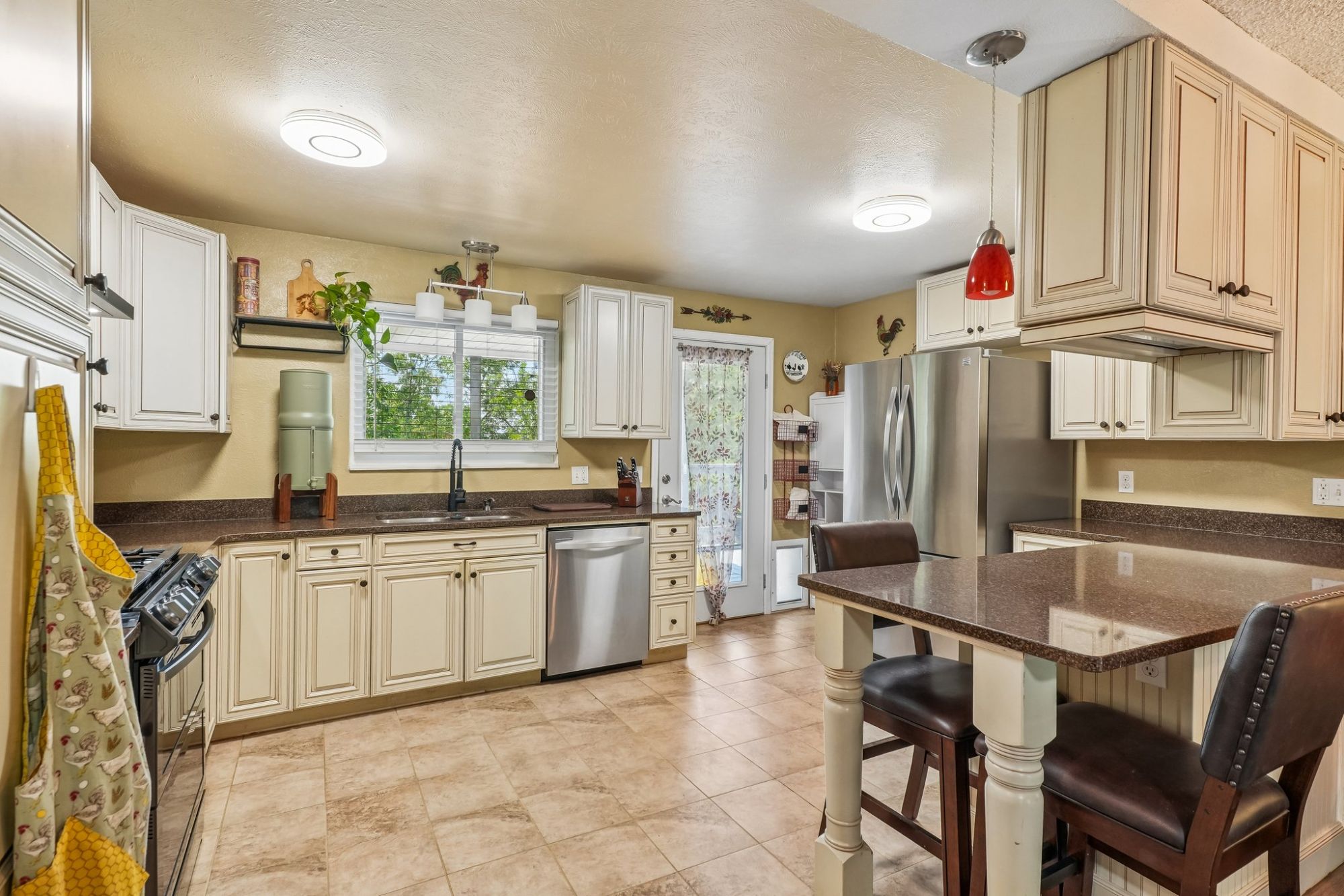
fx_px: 616
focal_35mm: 16
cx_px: 672
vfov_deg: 72.0
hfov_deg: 95.0
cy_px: 448
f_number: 8
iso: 500
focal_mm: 11
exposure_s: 1/20
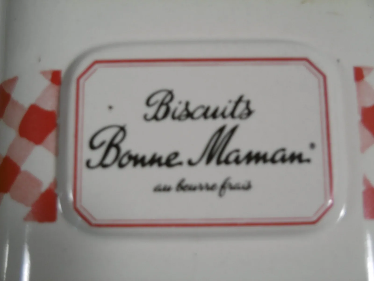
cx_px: 187
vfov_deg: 24.8
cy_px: 140
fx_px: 637
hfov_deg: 32.7
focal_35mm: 59
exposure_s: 1/15
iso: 100
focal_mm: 10.5
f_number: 4.2
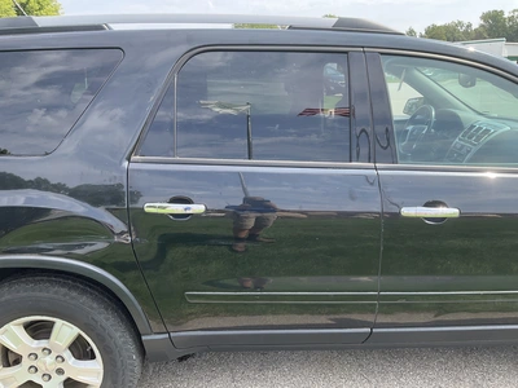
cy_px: 194
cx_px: 259
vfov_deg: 48.2
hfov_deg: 61.7
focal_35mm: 29
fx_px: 434
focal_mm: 3
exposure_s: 1/378
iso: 25
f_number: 1.8
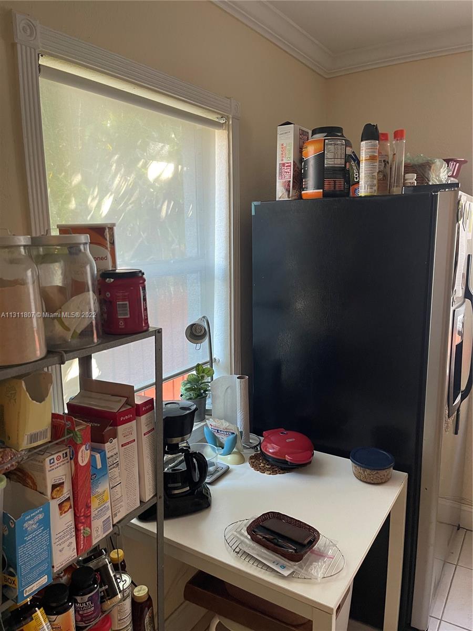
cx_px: 236
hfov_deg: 53.1
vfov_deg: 67.3
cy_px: 316
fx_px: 474
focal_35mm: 26
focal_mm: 5.1
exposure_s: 1/60
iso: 200
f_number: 1.6
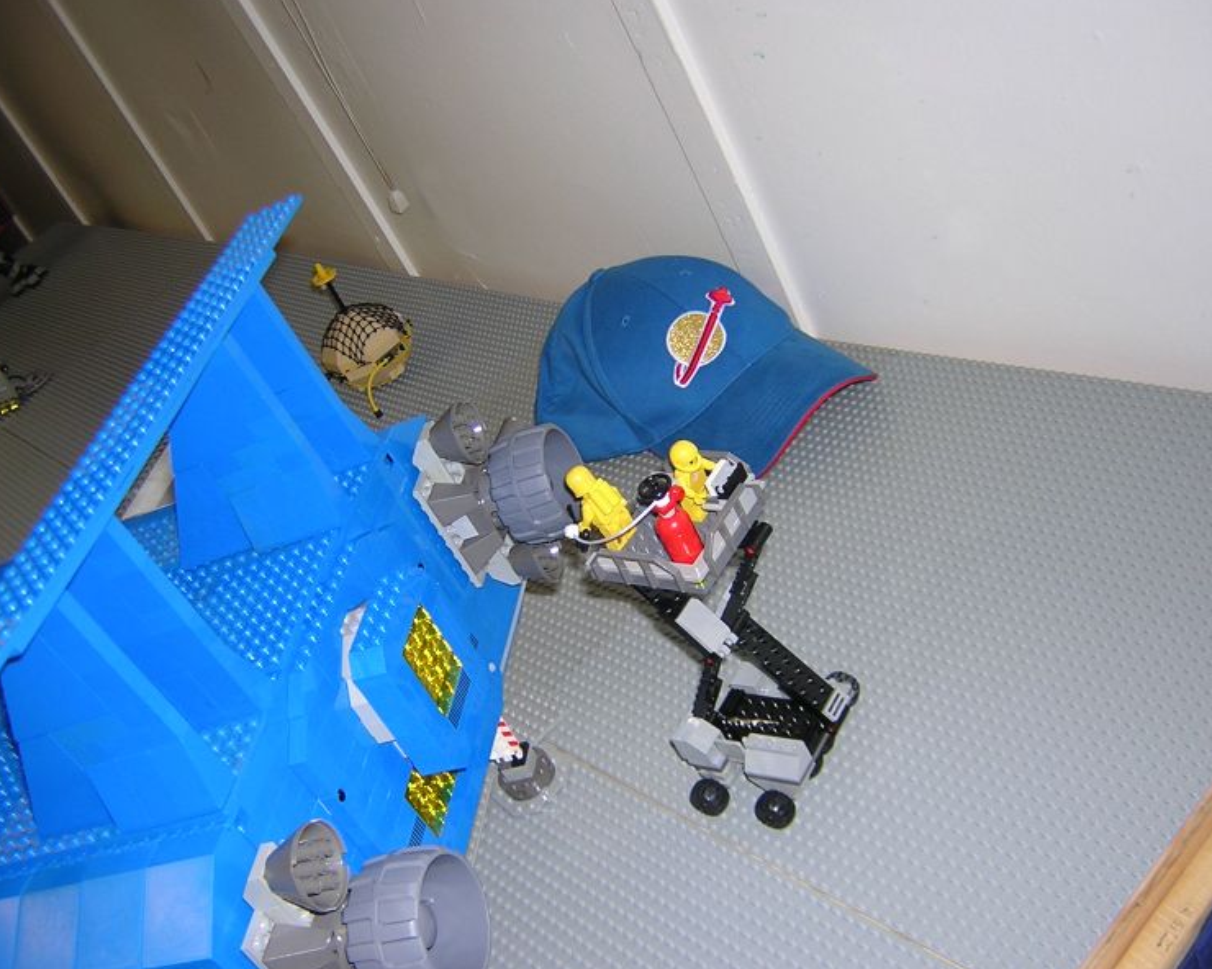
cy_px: 481
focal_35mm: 38
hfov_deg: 47.9
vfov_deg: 39.2
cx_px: 609
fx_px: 1363
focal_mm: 4.7
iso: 100
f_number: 2.6
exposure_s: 1/60.1
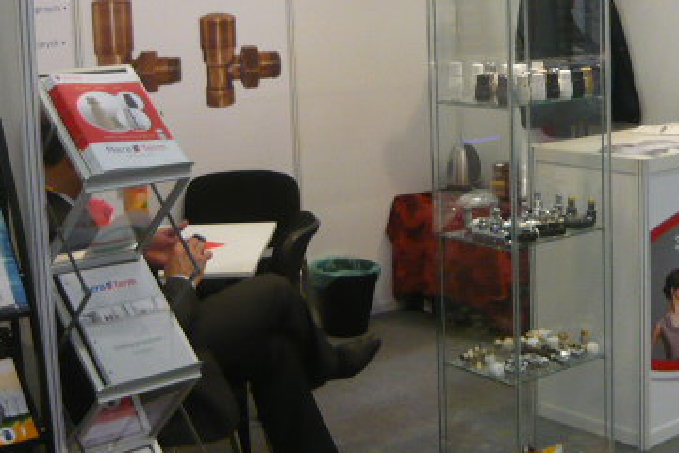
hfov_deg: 32.6
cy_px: 87
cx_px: 451
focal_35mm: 61
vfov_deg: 22.0
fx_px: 1150
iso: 250
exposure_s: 1/30
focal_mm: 5.5
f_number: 2.8
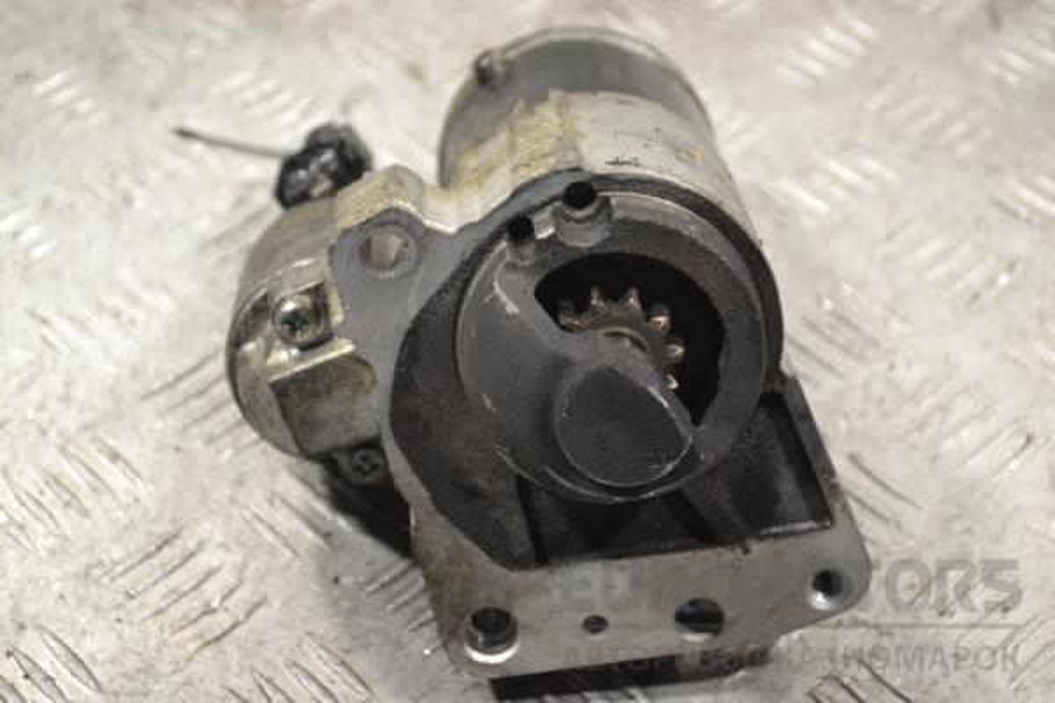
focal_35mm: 82
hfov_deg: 24.6
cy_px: 352
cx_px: 528
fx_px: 2418
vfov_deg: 16.6
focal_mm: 55
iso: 3200
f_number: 7.1
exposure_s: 1/250
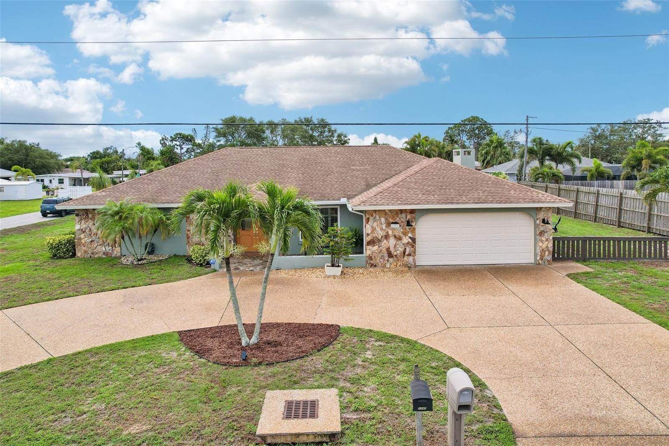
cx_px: 334
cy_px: 223
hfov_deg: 78.6
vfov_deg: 57.2
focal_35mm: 22
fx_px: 409
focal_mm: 8.4
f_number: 2.8
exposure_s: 1/320
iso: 100
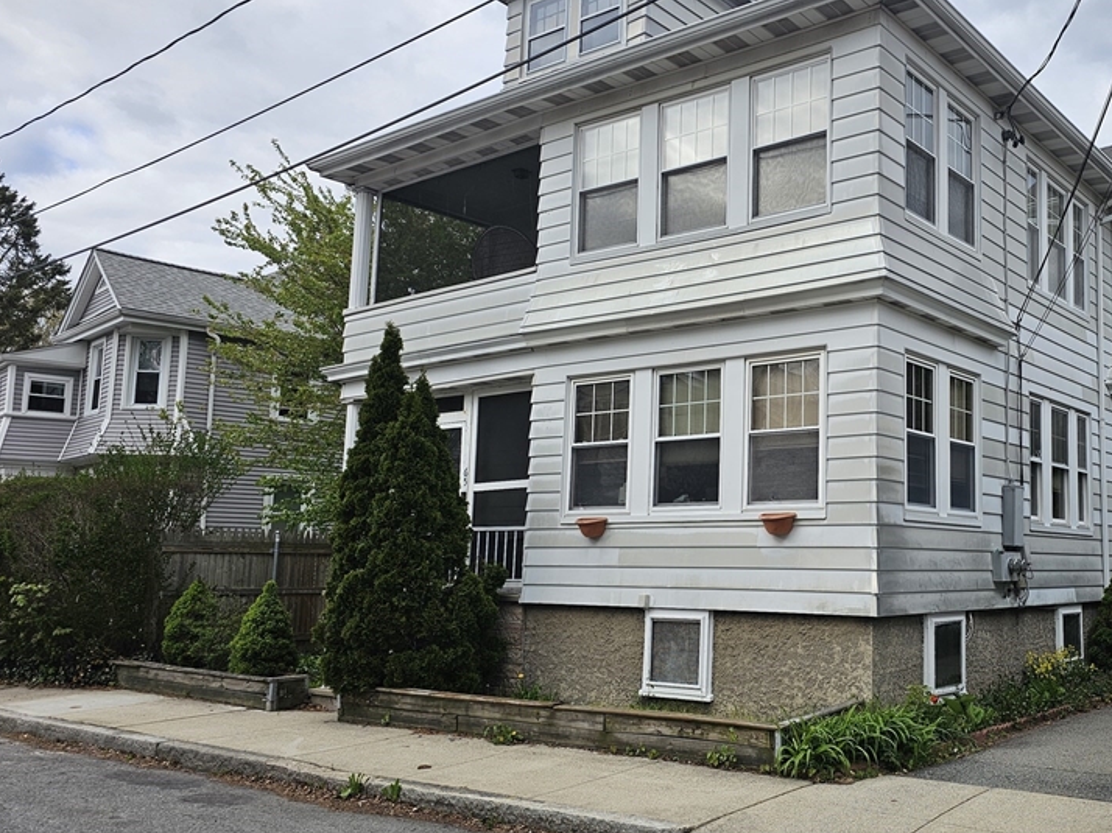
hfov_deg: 53.6
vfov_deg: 42.9
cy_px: 442
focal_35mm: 33
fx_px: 1060
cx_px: 793
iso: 10
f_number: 1.7
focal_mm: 6.3
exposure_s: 1/423
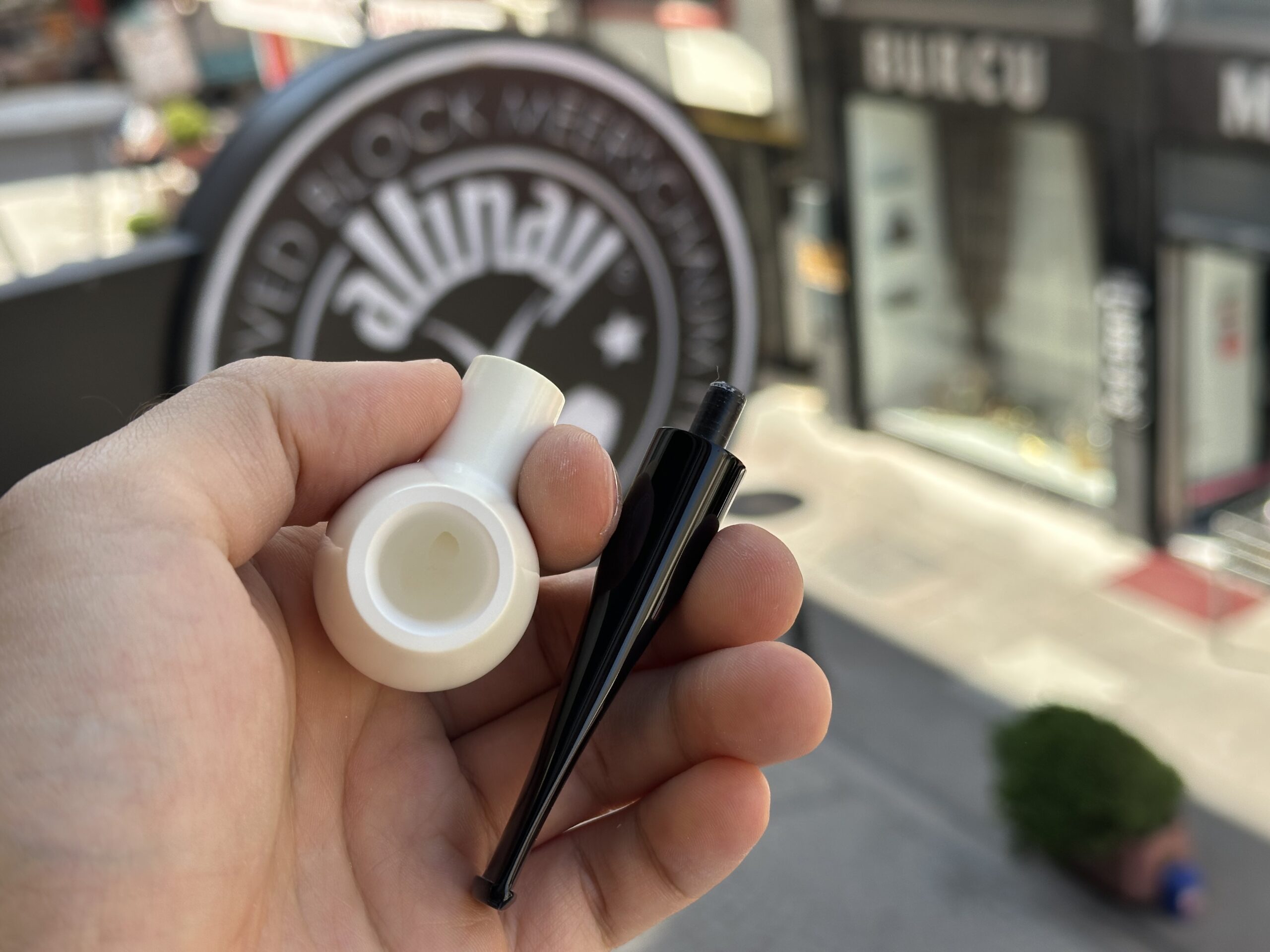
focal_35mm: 48
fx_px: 1761
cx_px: 635
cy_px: 476
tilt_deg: -21.2
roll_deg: +6.9
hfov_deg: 39.7
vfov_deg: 30.3
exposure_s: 1/864
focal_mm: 6.86
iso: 64
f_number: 1.78
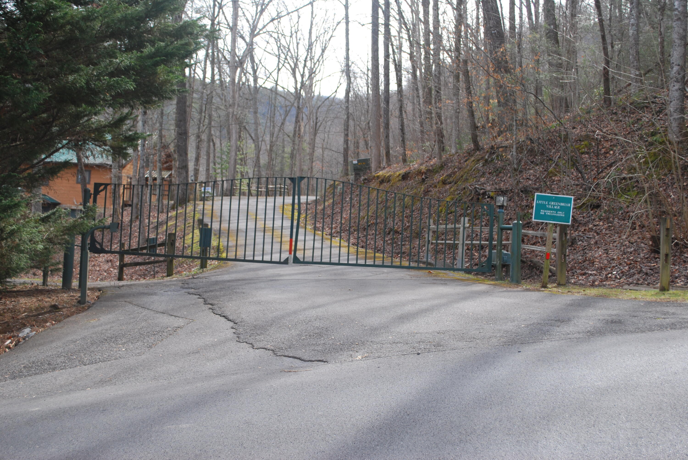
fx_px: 861
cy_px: 230
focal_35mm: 45
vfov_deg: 29.9
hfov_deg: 43.6
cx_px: 344
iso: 200
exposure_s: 1/200
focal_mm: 30
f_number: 5
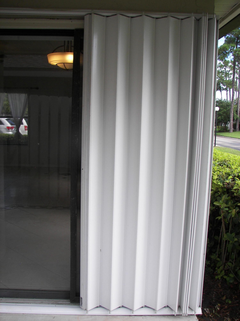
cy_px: 160
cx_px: 120
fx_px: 333
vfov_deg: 51.4
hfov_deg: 39.7
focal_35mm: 36
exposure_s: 1/250
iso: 50
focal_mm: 6
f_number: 2.8
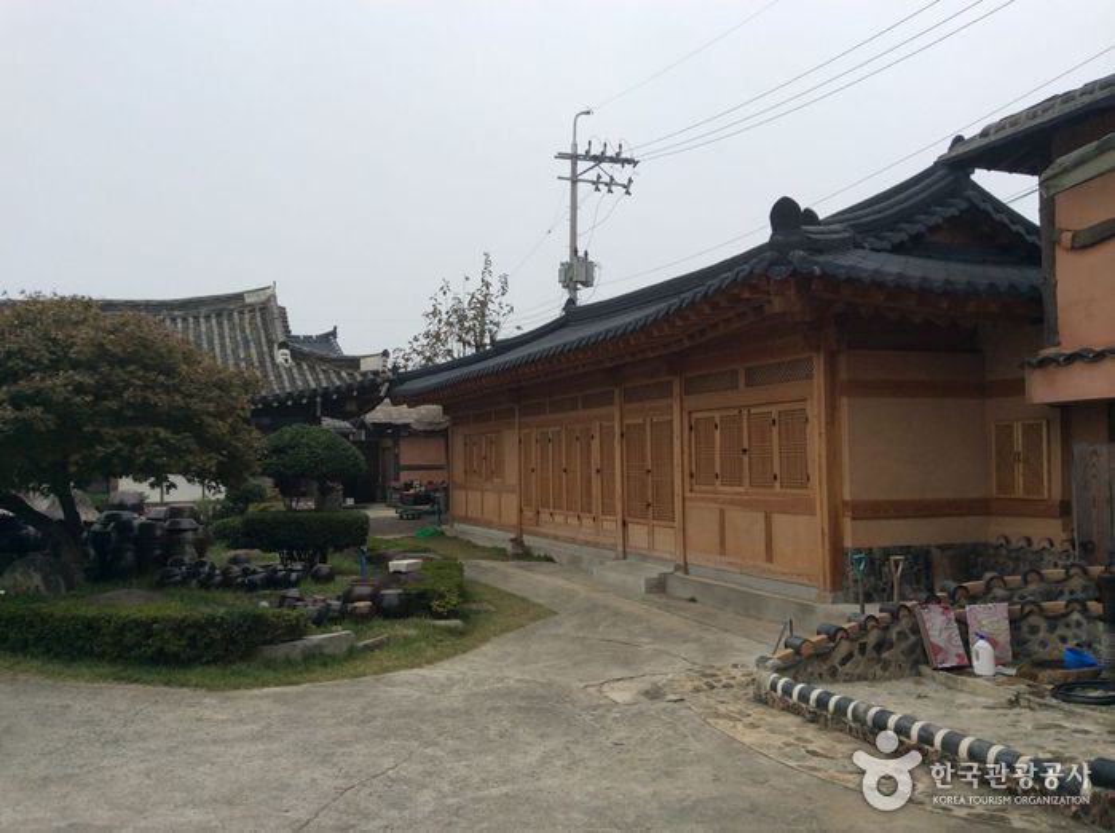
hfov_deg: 55.4
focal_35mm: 33
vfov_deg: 42.8
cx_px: 558
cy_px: 416
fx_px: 1061
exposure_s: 1/673
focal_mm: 3.3
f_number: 2.4
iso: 32
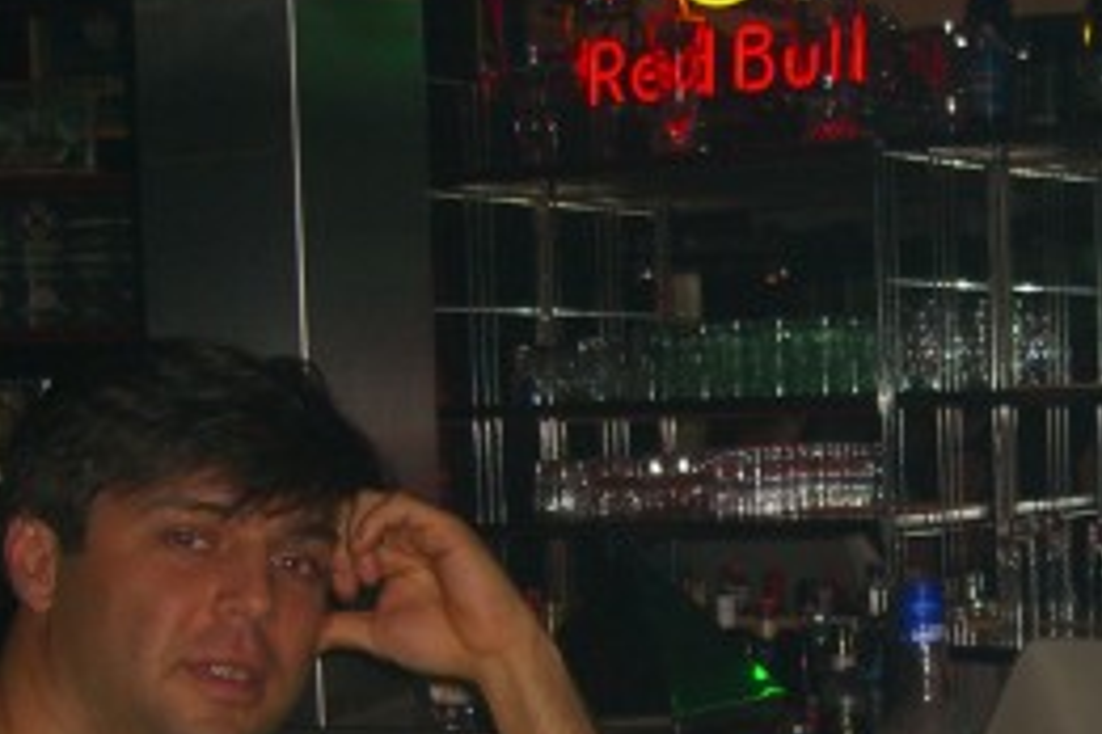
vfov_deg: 14.8
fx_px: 2785
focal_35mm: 91
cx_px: 925
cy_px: 751
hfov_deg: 22.0
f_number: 2.8
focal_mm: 7.9
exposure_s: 1/60
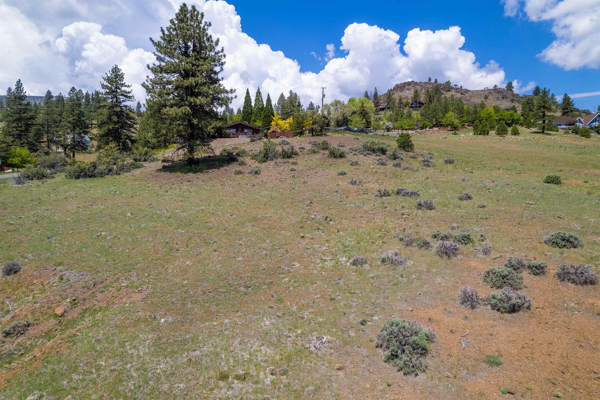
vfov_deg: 57.2
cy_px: 200
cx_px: 300
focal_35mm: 22
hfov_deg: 78.6
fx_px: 367
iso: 100
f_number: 2.8
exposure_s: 1/180
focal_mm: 8.38
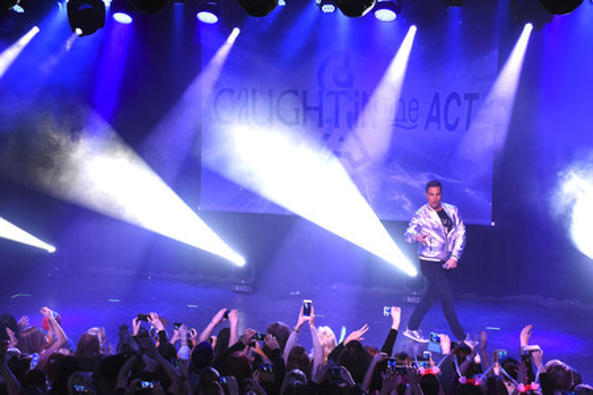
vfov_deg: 18.9
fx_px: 1185
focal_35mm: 72
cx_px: 296
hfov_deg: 28.1
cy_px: 198
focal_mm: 48
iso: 720
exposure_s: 1/160
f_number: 5.6
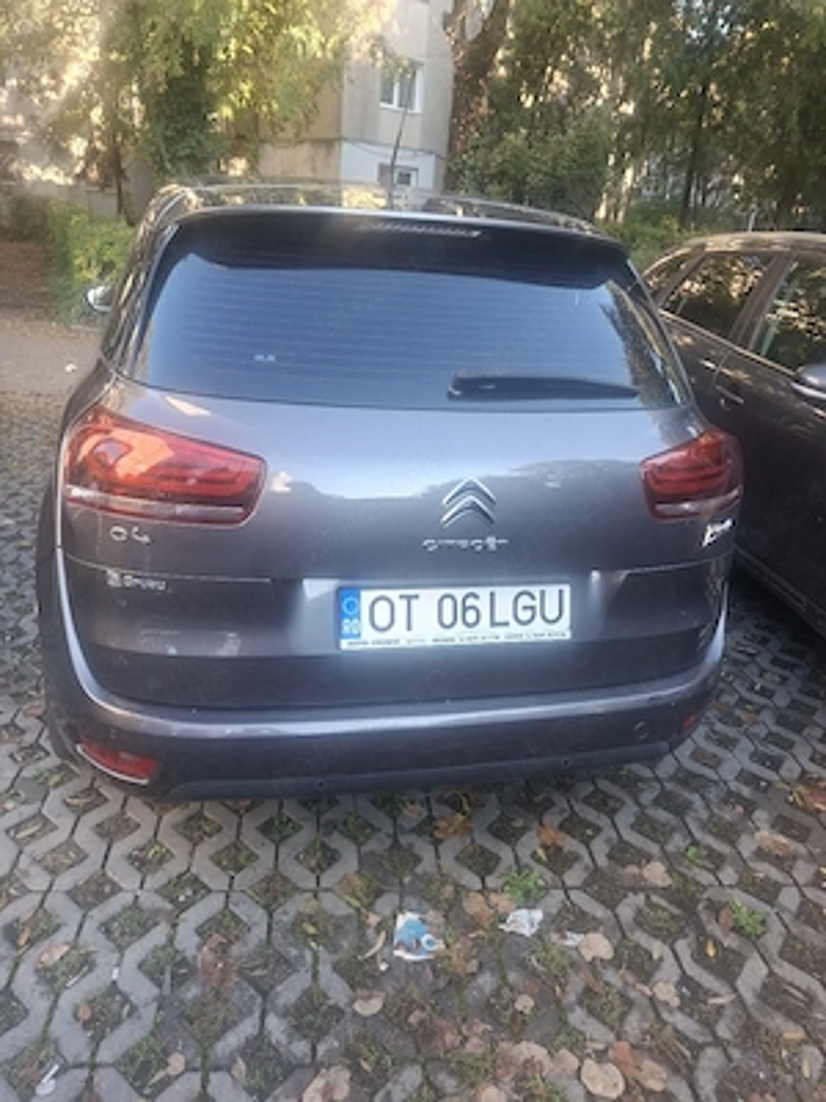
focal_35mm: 23
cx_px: 413
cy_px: 551
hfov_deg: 58.9
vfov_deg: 73.9
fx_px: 732
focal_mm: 5.54
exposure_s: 1/100
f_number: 1.8
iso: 64
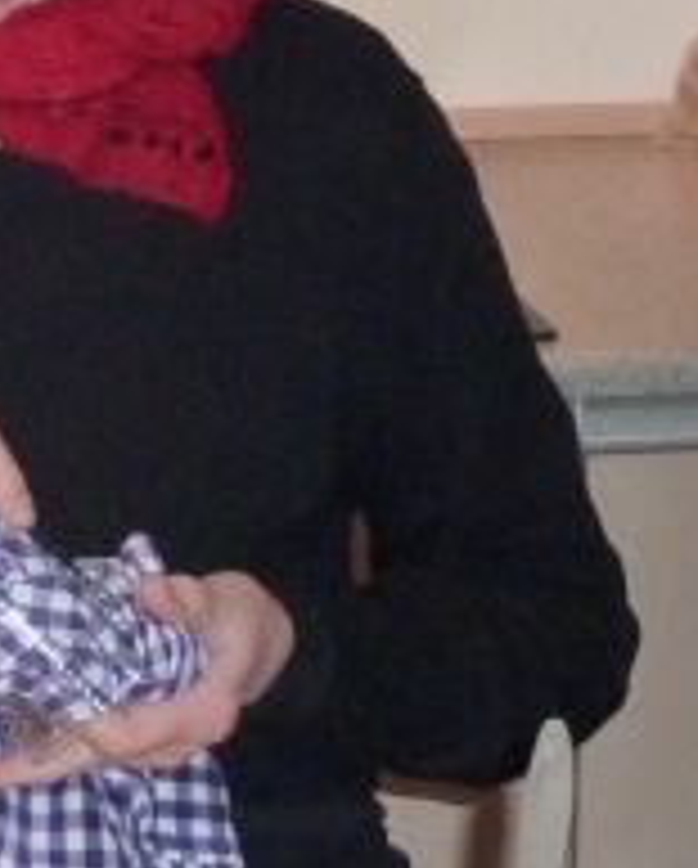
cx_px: -473
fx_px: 4998
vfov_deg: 9.7
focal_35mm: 194
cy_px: -319
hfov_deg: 7.8
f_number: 3.8
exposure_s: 1/60
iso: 400
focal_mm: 7.9
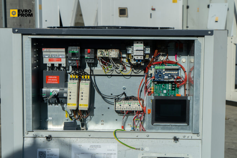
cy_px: 79
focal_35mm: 70
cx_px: 118
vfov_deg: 19.5
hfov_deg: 28.8
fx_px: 461
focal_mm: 70
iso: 100
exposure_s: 1/1000
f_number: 10
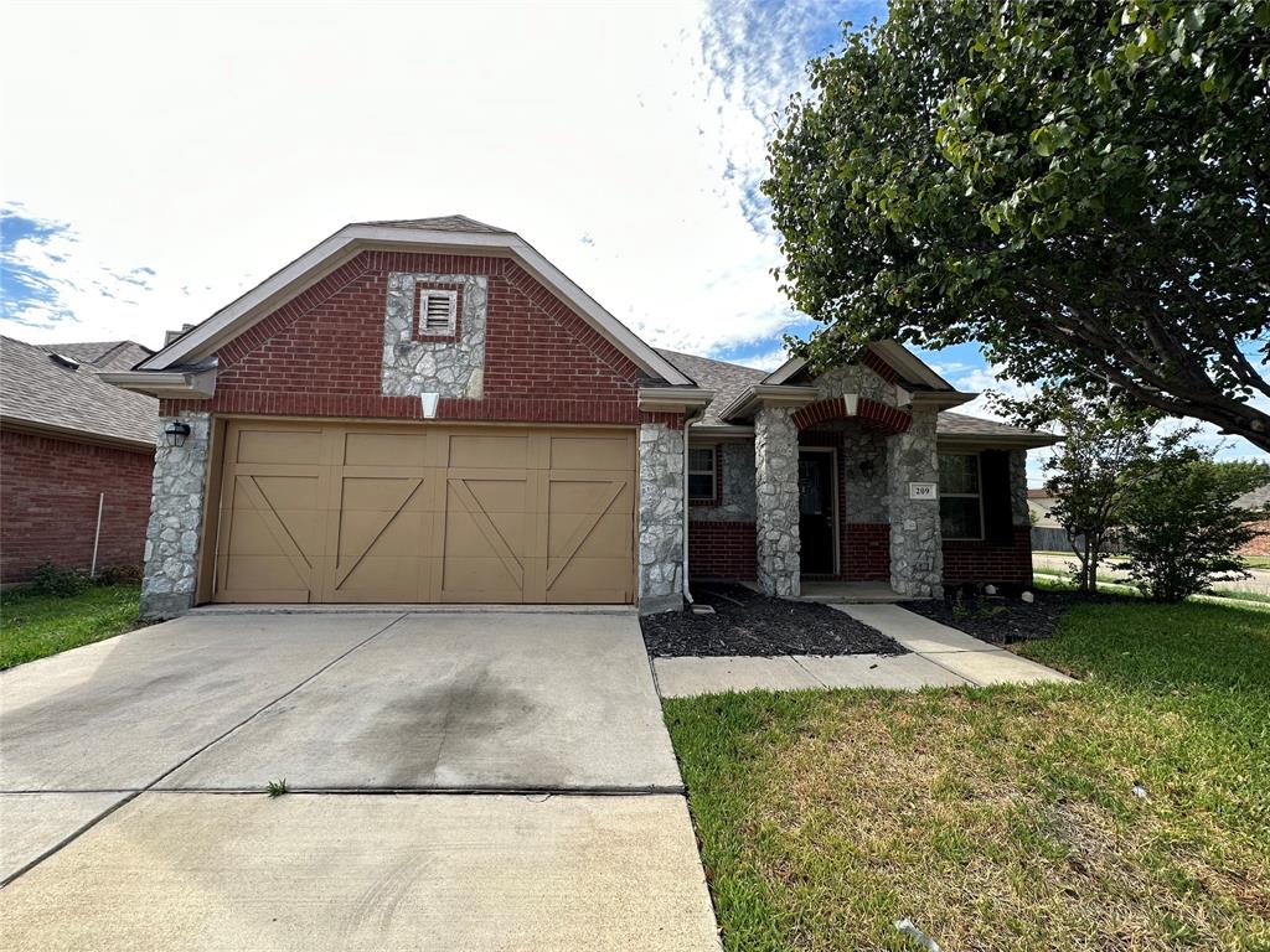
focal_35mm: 14
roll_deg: -1.7
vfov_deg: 85.7
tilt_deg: +4.8
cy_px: 476
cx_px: 635
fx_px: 514
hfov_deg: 102.1
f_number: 2.2
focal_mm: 2.22
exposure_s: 1/690
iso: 50
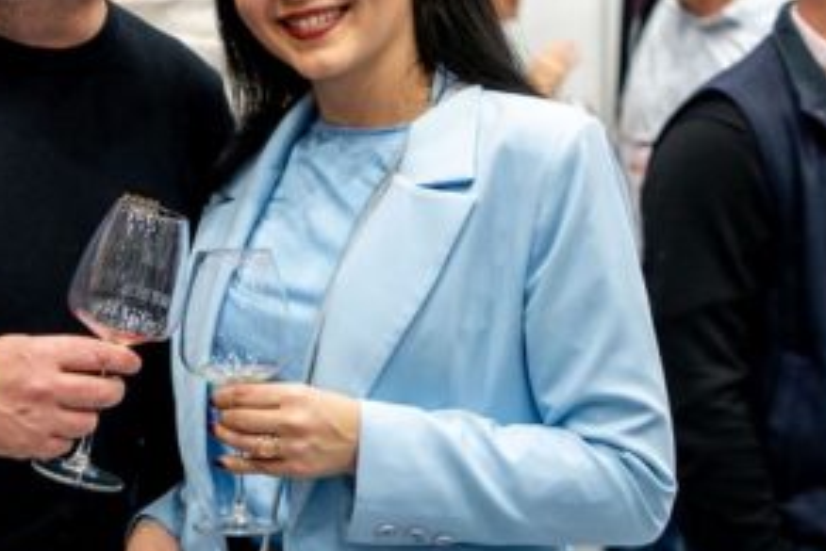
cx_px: 288
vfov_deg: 10.0
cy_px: 312
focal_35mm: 138
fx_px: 3168
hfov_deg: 14.8
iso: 800
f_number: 2.8
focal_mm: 50
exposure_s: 1/100
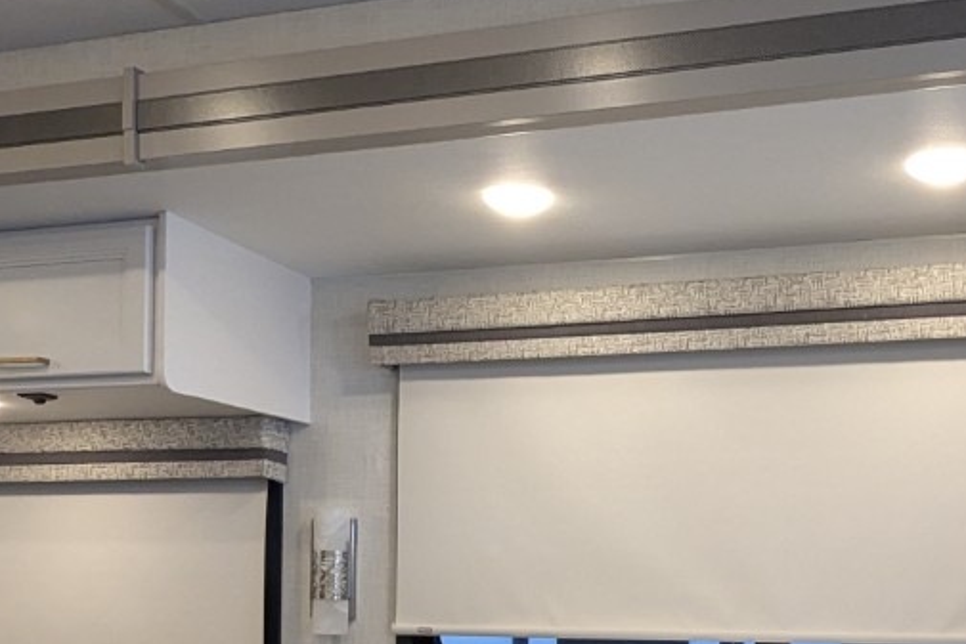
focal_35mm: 46
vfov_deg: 28.1
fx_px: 1235
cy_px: 592
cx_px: 646
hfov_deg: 42.2
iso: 314
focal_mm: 2.35
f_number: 2.2
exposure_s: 1/135
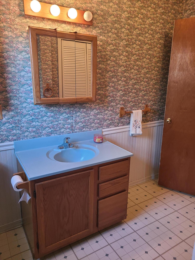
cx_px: 98
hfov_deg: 53.1
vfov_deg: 67.3
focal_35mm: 26
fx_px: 195
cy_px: 130
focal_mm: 5.4
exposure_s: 1/60
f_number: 1.8
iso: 200
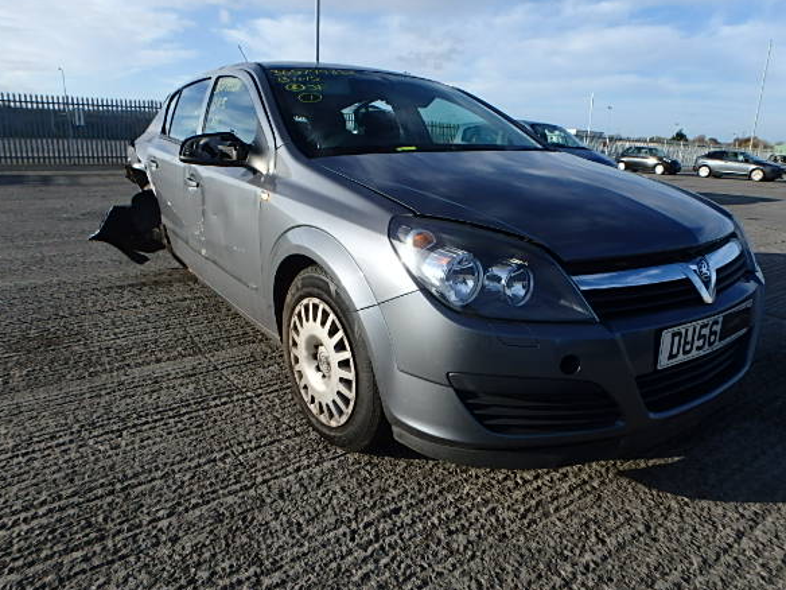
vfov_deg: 58.9
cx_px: 421
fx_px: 522
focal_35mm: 23
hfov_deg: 73.8
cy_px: 286
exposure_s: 1/1000
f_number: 3.5
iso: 125
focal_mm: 3.7
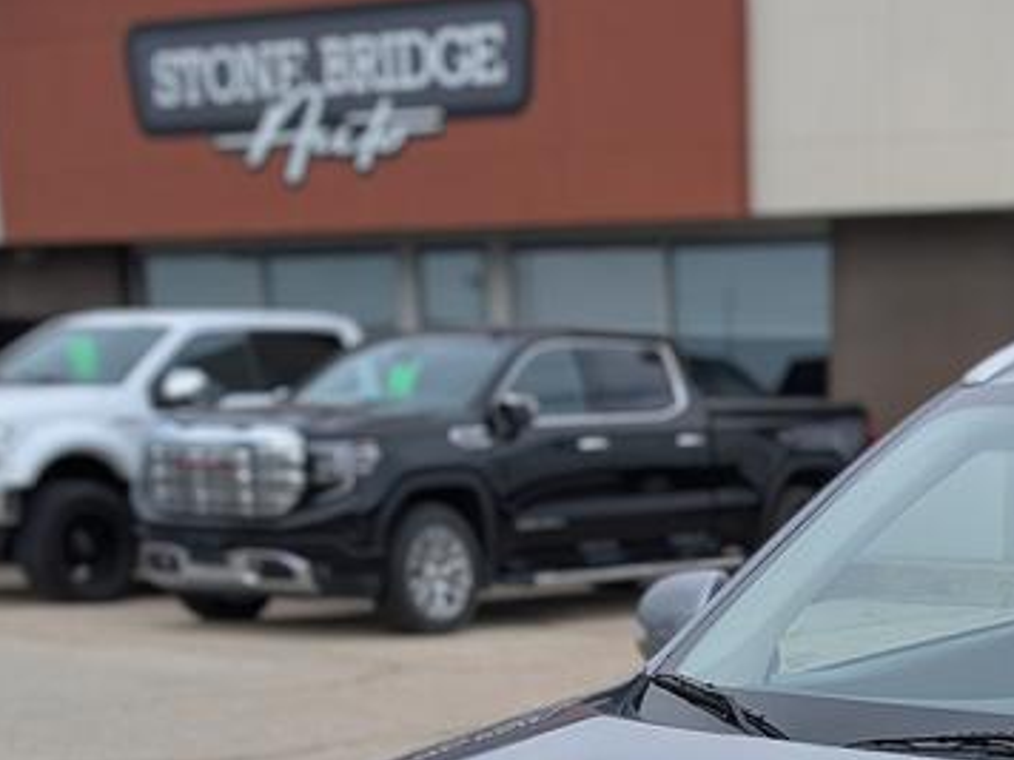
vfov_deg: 16.0
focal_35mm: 86
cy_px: 1084
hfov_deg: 21.7
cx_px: 1078
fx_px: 2519
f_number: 1.68
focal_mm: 6.9
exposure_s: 1/515
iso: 23
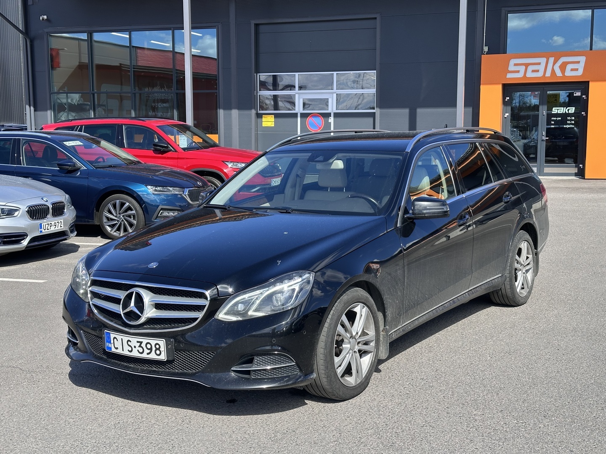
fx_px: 840
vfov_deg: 30.3
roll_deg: +0.3
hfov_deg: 39.7
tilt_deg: -6.6
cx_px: 303
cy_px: 227
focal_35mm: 48
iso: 64
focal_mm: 6.86
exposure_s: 1/1695
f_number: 1.78
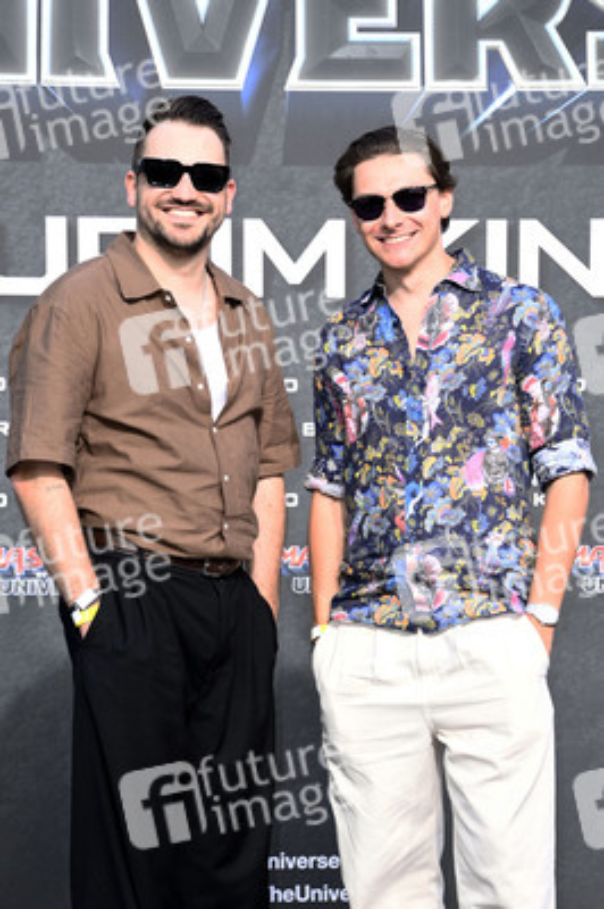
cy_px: 454
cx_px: 302
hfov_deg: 10.9
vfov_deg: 16.4
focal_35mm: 125
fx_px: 3151
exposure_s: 1/250
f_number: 5.6
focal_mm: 125
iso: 320
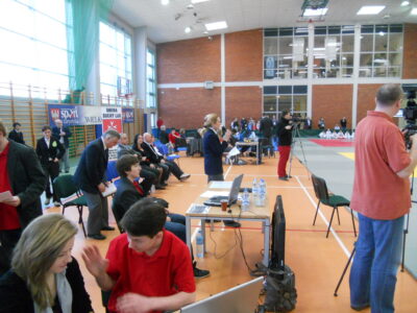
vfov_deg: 51.4
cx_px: 208
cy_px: 156
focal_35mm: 27
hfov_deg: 65.3
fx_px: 325
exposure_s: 1/50
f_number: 3.2
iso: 400
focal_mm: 4.9
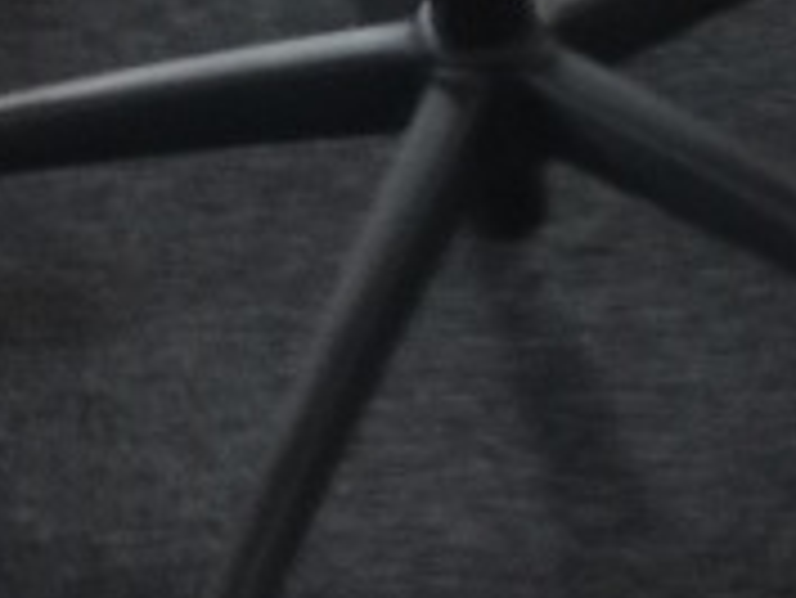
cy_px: -486
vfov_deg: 9.1
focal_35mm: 156
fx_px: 3590
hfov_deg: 12.5
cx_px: 836
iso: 694
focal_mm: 3.65
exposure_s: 1/20
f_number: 2.2
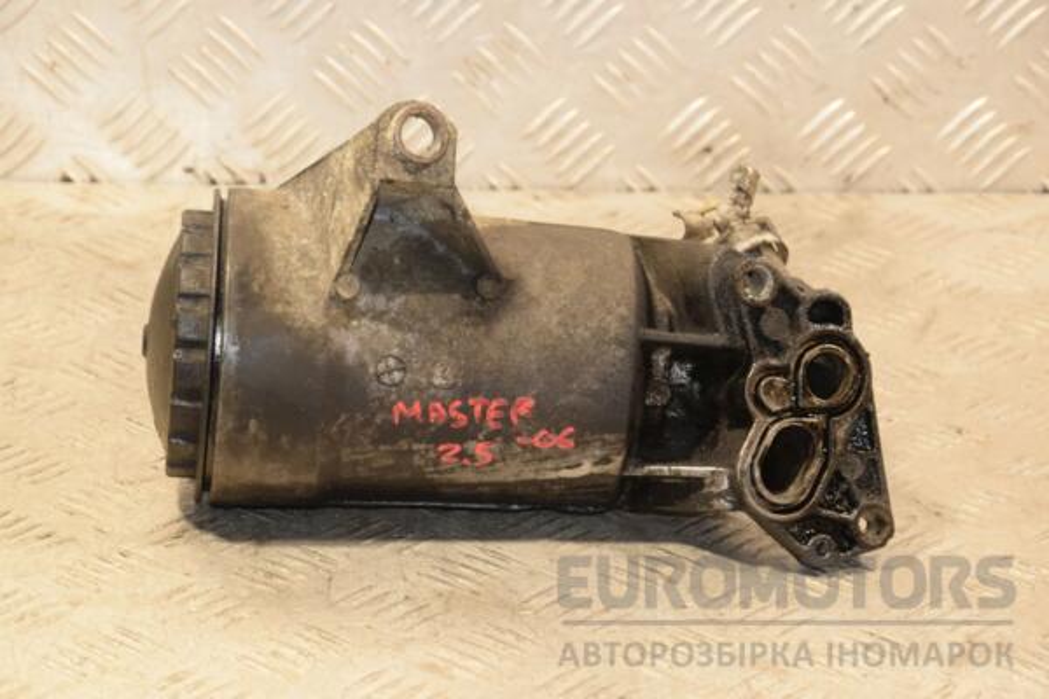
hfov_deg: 14.9
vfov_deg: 9.9
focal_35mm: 138
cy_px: 350
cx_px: 524
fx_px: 4021
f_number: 8
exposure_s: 1/50
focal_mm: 92
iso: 800
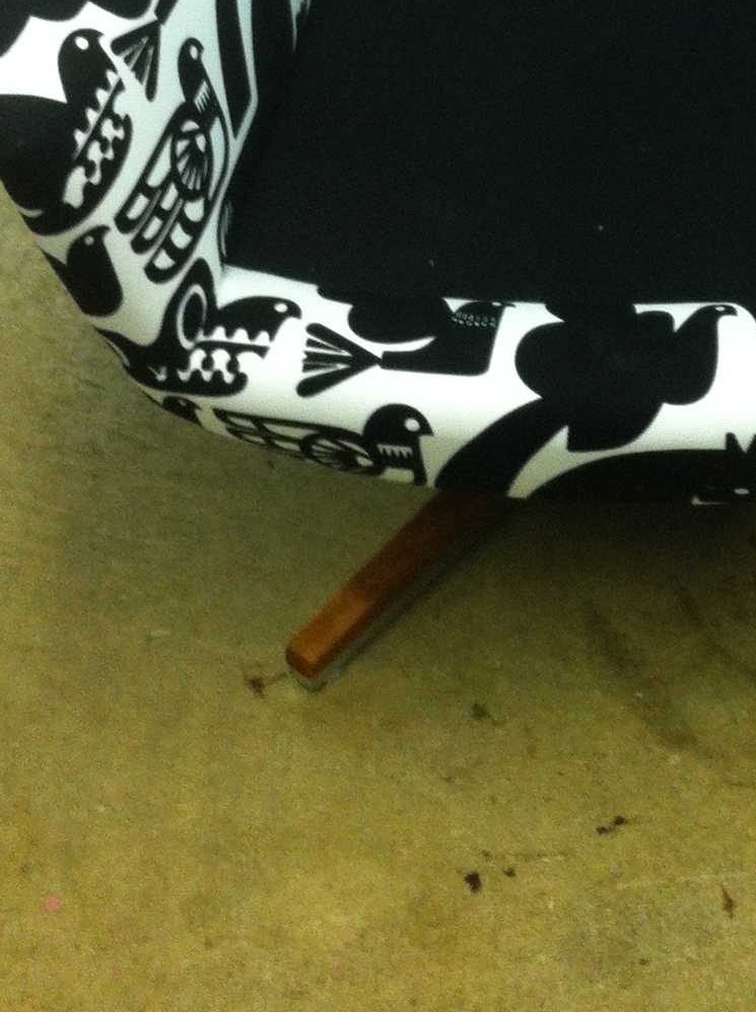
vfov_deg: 20.3
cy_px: -190
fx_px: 2656
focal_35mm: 91
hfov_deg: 15.9
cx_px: 723
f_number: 2.8
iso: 125
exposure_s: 1/15
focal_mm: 3.85
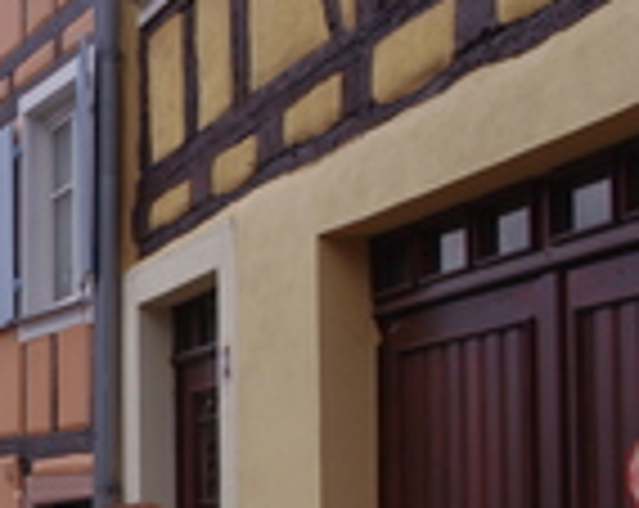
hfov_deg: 21.2
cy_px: 504
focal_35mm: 82
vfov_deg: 18.2
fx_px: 1548
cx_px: -194
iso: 200
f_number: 11
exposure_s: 1/100
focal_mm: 21.25
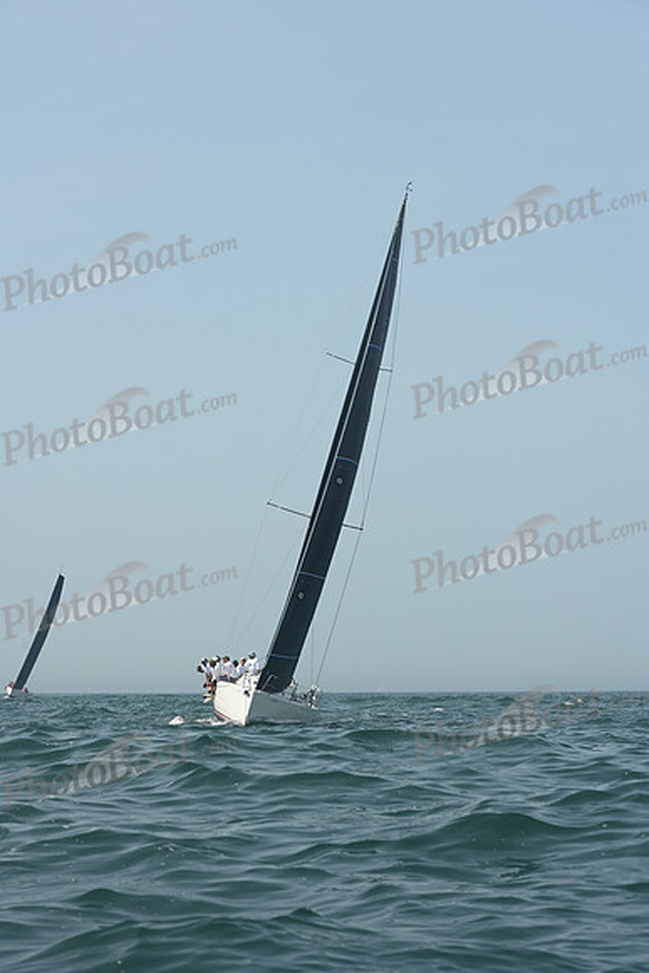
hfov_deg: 14.4
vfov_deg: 21.5
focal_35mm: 95
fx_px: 2567
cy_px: 486
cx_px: 324
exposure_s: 1/1250
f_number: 8
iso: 320
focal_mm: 95
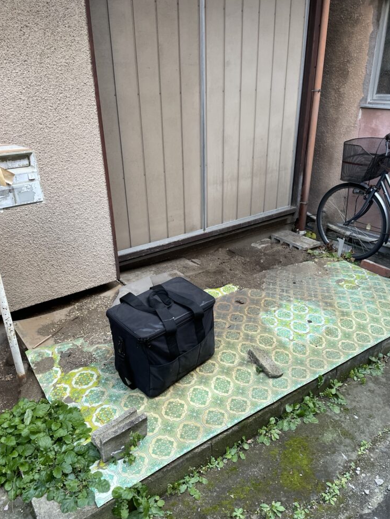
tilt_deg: -26.2
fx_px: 405
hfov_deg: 51.4
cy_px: 268
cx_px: 200
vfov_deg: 65.3
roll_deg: +0.6
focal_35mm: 27
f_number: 1.6
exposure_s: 1/112
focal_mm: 4.2
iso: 125
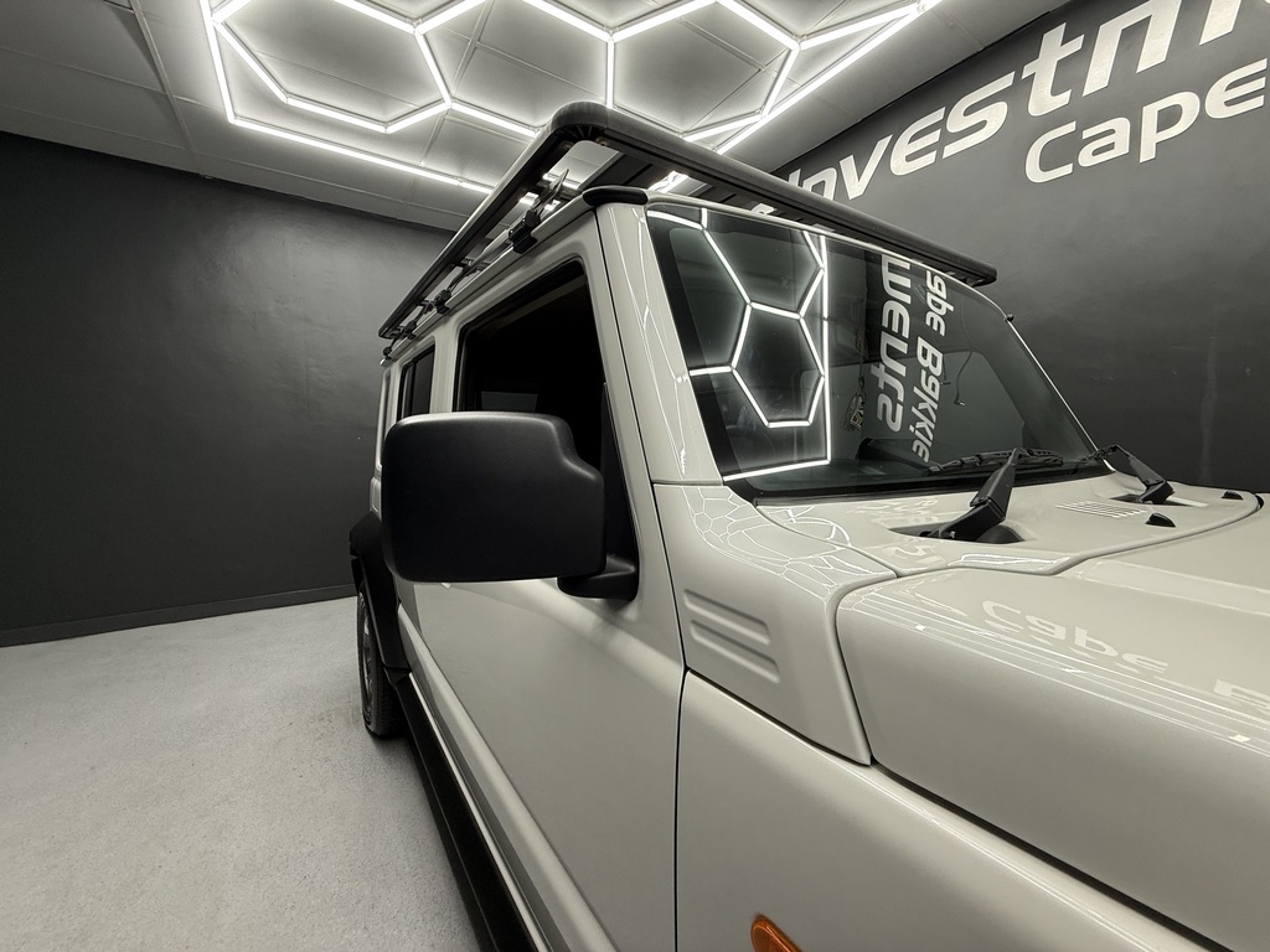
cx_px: 635
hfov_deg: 102.1
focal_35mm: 14
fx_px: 514
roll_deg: +0.8
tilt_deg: -5.7
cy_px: 476
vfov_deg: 85.7
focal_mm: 2.22
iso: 125
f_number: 2.2
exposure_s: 1/100
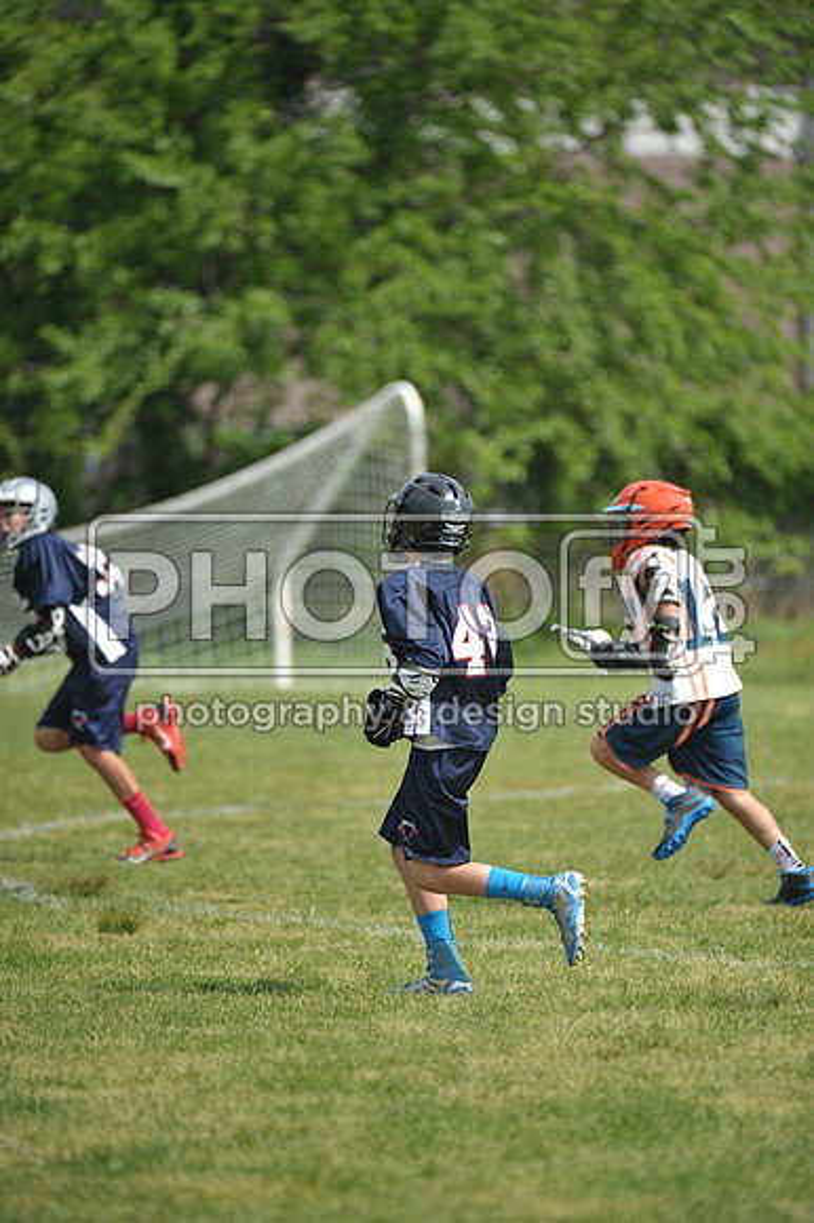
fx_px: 11545
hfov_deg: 4.0
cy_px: 612
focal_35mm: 340
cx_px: 407
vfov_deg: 6.1
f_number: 4
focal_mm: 340
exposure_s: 1/3200
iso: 640
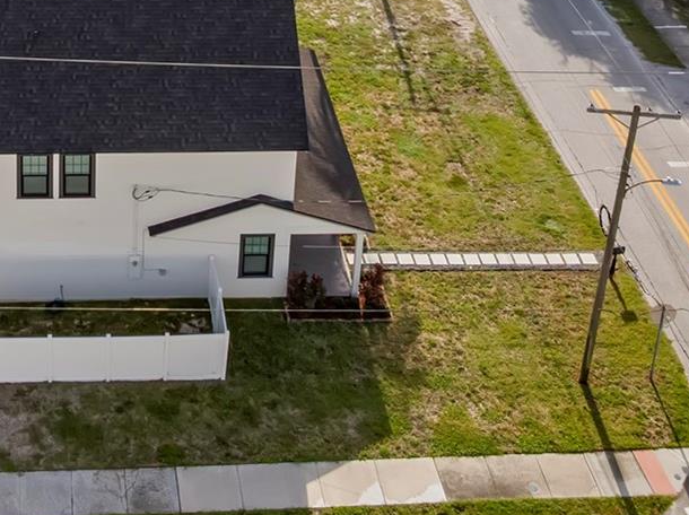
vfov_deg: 21.3
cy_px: -136
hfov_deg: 29.5
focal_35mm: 63
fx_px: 1252
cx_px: 72
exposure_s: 1/500
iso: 200
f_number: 8
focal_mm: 12.29
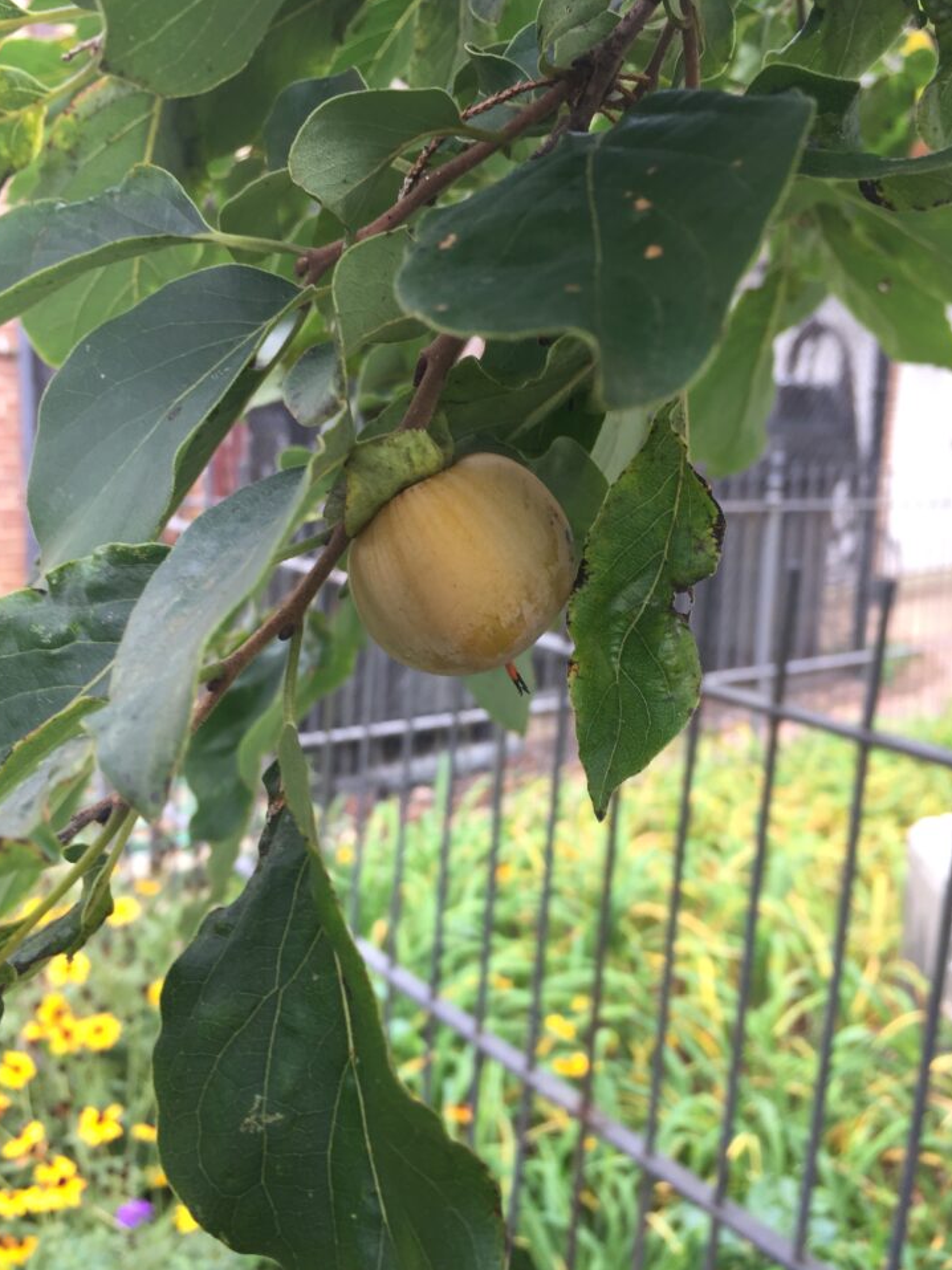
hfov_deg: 45.4
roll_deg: -0.7
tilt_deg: -11.6
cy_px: 644
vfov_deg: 58.4
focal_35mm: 31
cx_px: 452
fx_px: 1137
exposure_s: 1/60
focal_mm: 4.15
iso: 32
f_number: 2.2
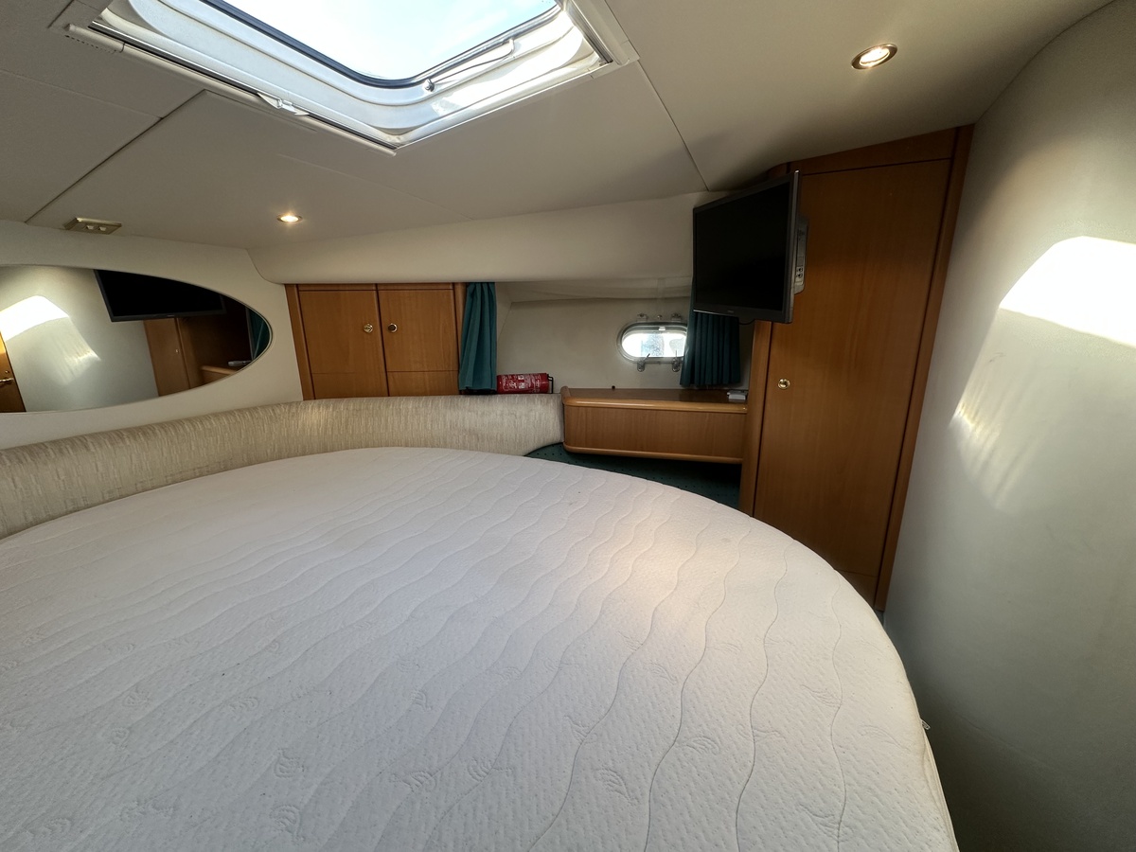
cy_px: 426
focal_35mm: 14
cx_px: 568
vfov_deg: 85.7
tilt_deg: -14.9
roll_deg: +1.3
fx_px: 459
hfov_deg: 102.1
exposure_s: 1/99
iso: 160
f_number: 2.2
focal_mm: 2.22
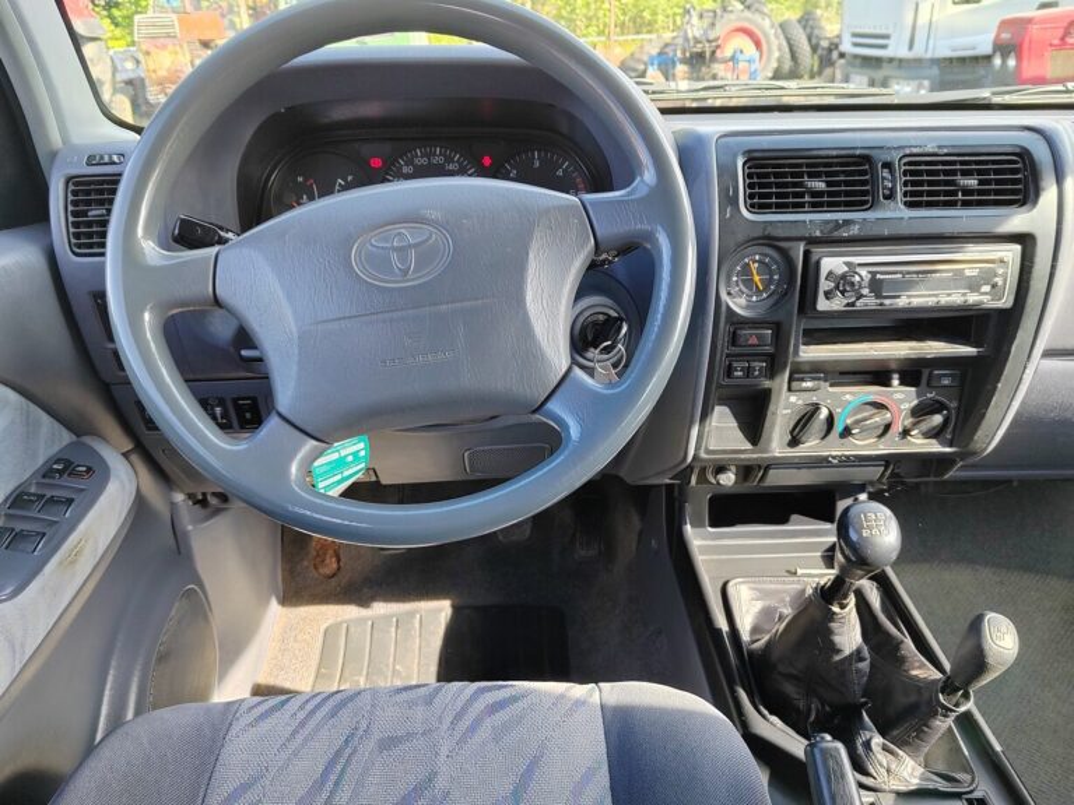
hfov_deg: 63.4
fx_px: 869
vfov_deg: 49.7
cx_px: 537
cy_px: 402
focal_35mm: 28
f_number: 1.9
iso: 100
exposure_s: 1/110
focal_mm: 5.52
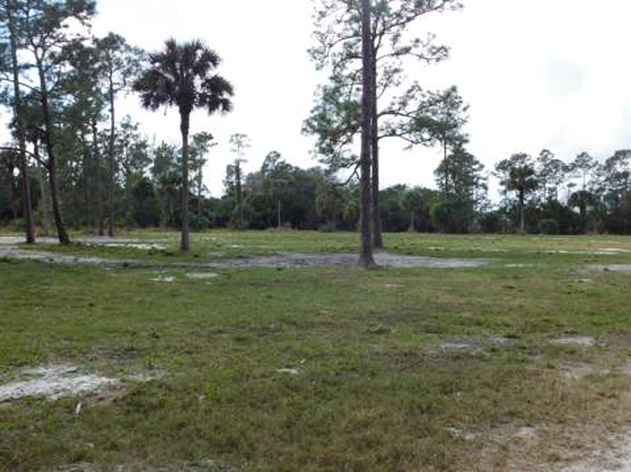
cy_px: 236
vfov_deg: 39.6
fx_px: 656
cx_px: 316
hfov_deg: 51.4
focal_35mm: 36
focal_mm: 6.3
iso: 125
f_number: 3.5
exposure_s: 1/800
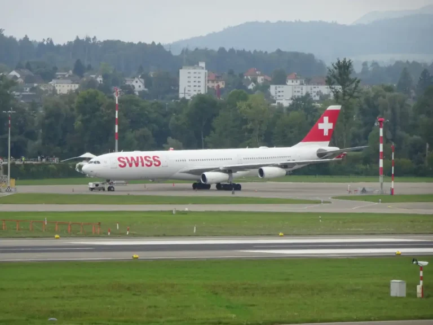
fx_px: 3753
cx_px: 216
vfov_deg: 5.0
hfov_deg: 6.6
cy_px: 162
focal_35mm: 300
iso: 100
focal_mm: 51.19
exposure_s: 1/250
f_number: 6.3
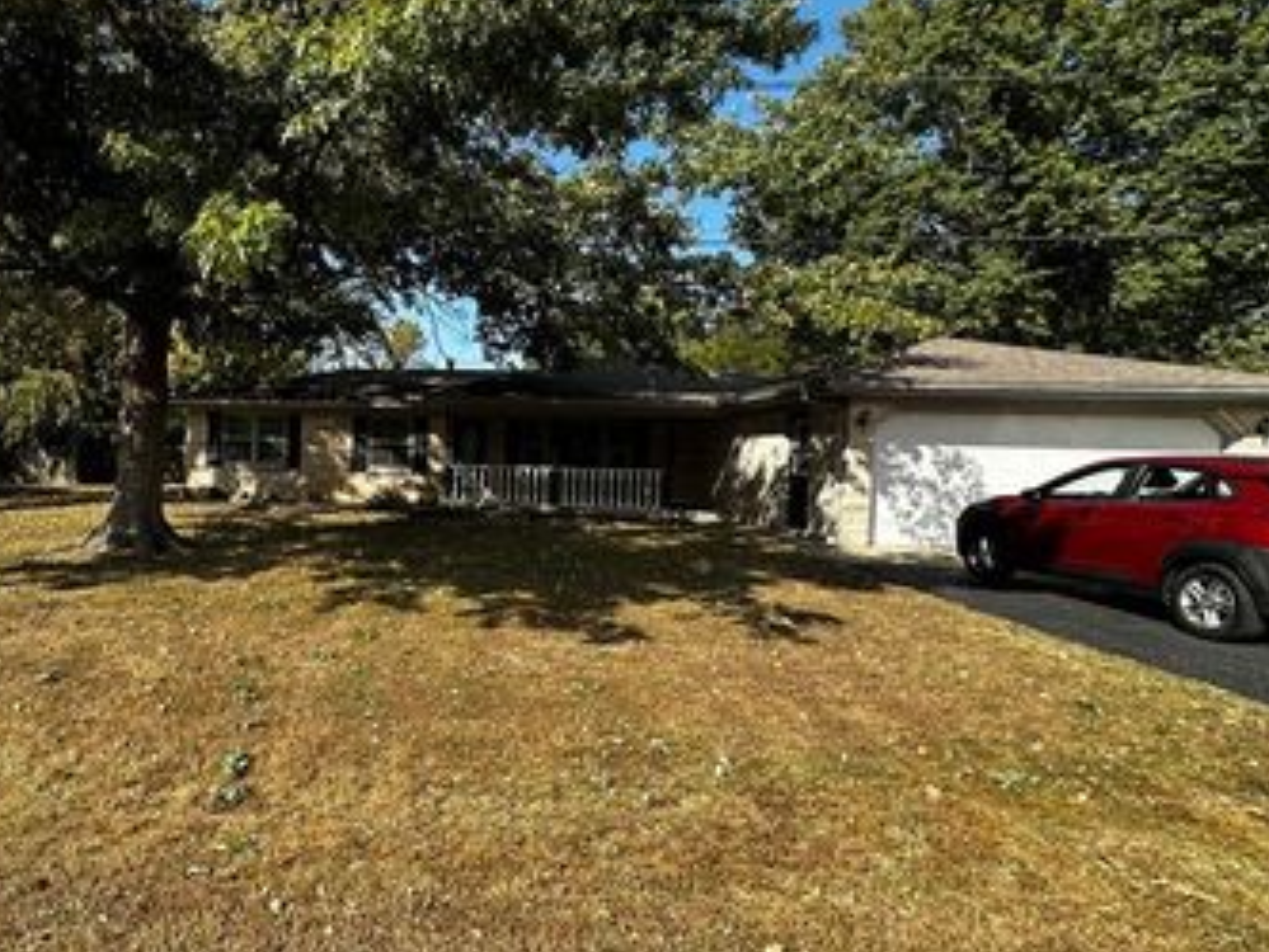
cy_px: 478
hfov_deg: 74.4
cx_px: 347
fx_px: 770
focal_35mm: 21
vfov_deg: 63.5
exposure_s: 1/855
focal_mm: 2.22
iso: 40
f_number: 2.2
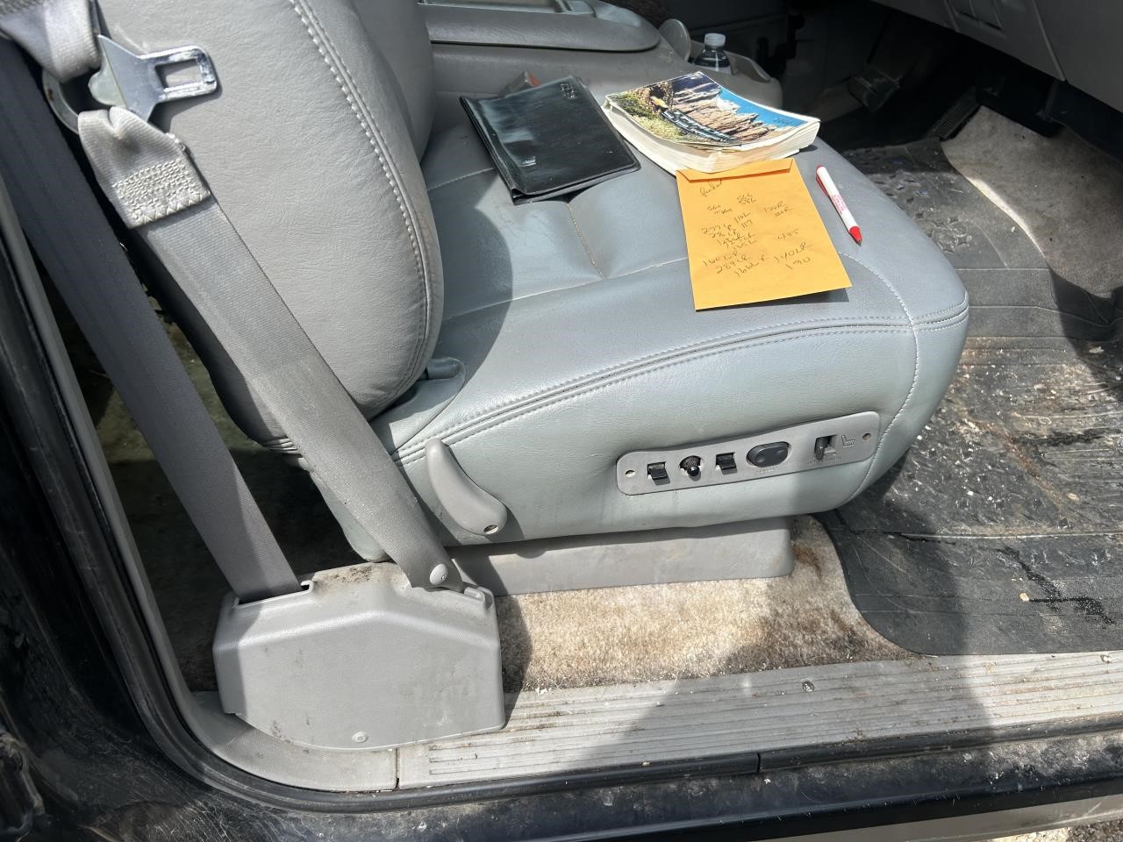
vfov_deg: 53.1
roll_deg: -3.0
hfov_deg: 67.3
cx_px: 562
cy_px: 421
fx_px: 843
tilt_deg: -38.6
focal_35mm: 26
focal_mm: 5.7
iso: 50
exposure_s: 1/1901
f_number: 1.5
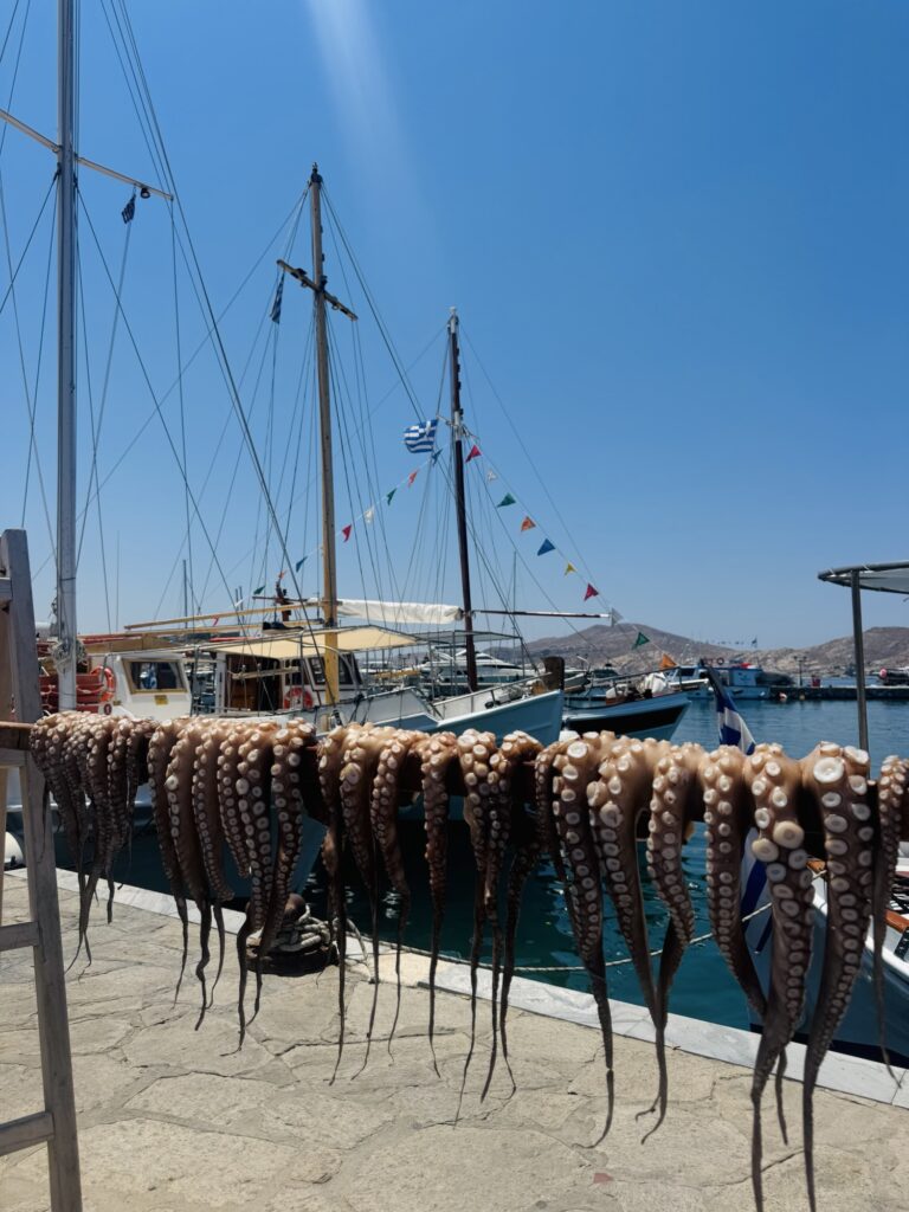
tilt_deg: +4.6
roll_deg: +0.5
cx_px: 454
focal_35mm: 24
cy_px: 606
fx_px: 840
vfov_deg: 71.6
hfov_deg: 56.8
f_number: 1.78
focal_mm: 6.76
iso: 80
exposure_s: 1/9009
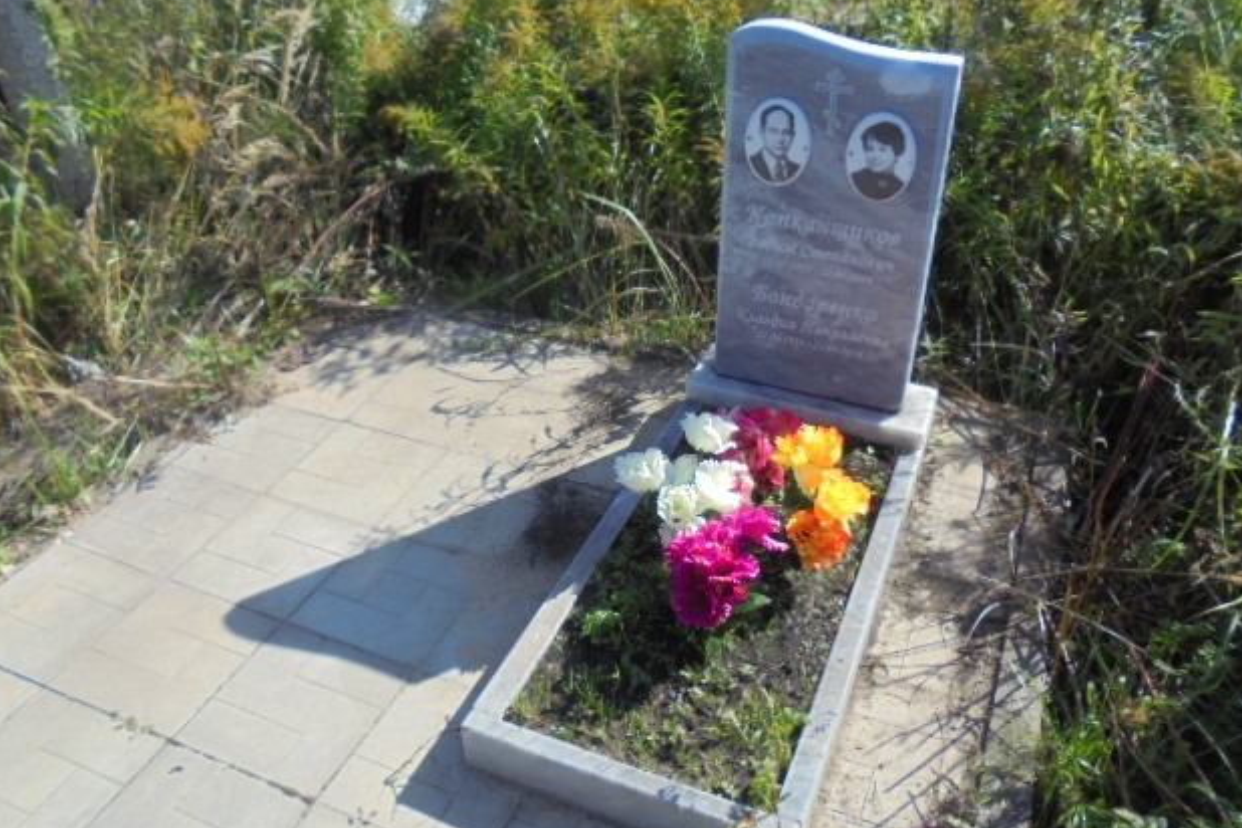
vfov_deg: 46.4
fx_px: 966
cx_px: 637
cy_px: 450
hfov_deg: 65.5
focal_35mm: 28
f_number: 3.5
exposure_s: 1/640
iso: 100
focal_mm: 4.6
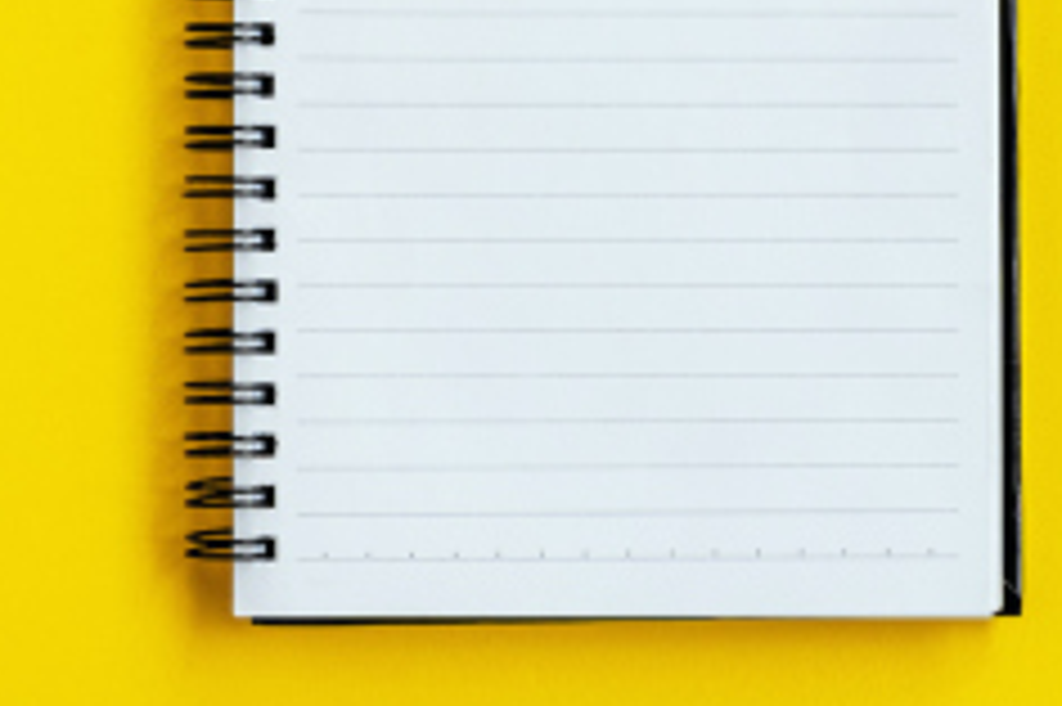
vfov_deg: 11.1
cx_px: 668
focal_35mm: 122
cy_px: 13
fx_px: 3596
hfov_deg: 16.8
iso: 200
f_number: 8
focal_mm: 48
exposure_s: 1/320
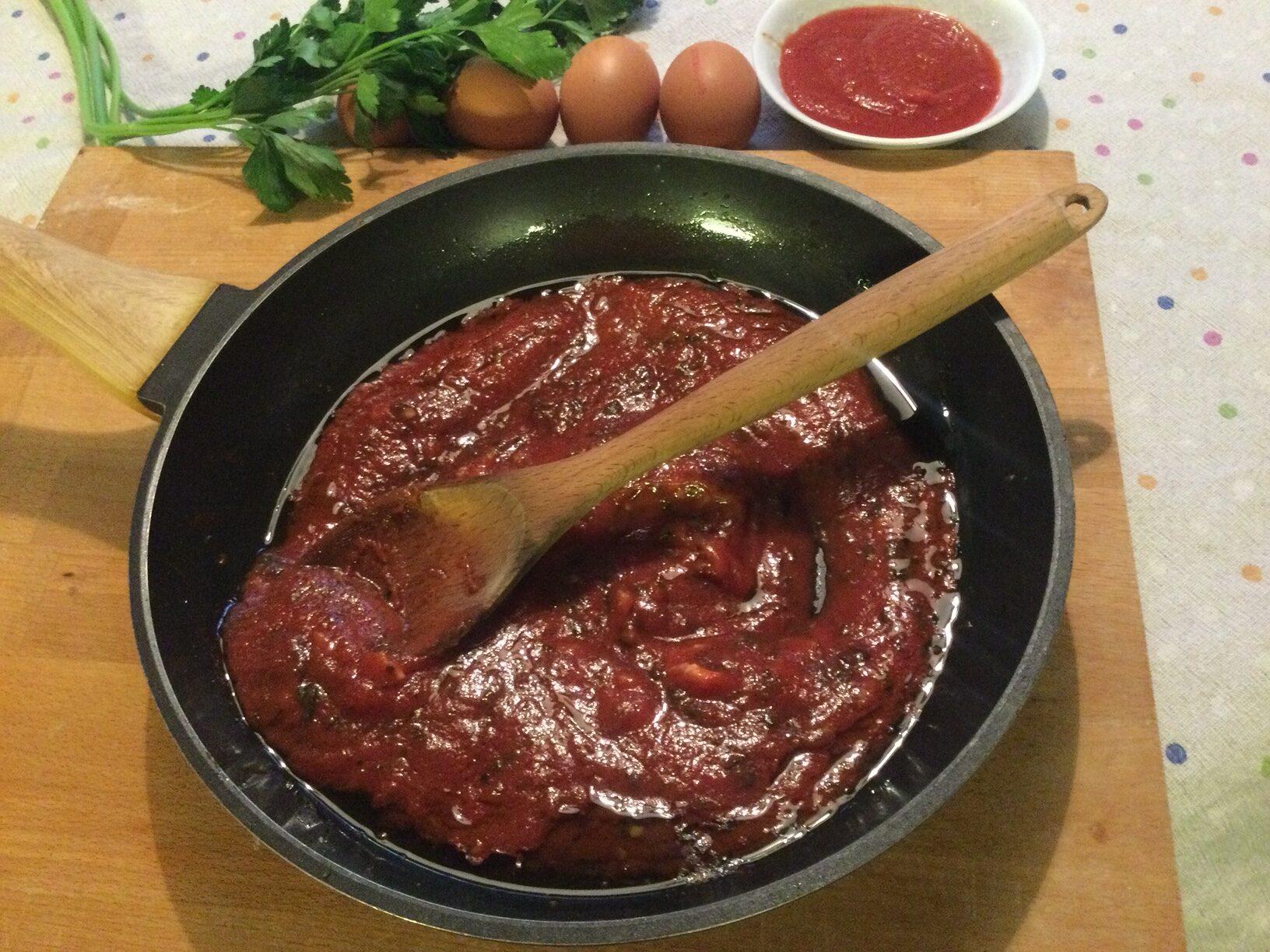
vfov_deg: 45.4
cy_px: 476
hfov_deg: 58.4
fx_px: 1137
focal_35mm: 31
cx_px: 635
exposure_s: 1/17
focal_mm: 3.3
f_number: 2.4
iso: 640
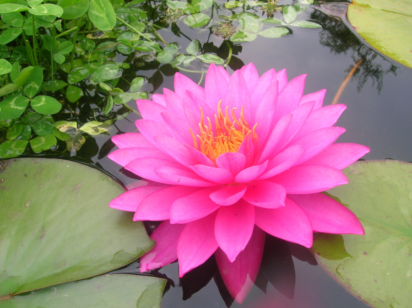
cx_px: 206
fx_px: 404
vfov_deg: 41.7
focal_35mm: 34
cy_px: 154
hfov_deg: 54.0
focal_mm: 5.7
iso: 50
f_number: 4.9
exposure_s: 1/56.4
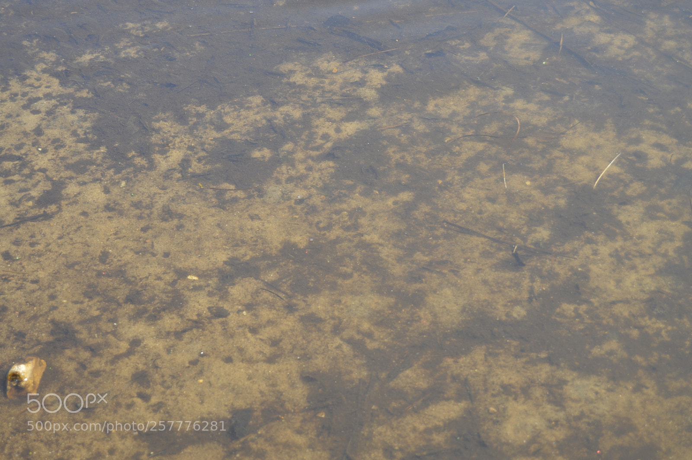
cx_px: 346
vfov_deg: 16.5
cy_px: 230
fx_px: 1584
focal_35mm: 82
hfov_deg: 24.6
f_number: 5.6
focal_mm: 55
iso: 100
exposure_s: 1/125
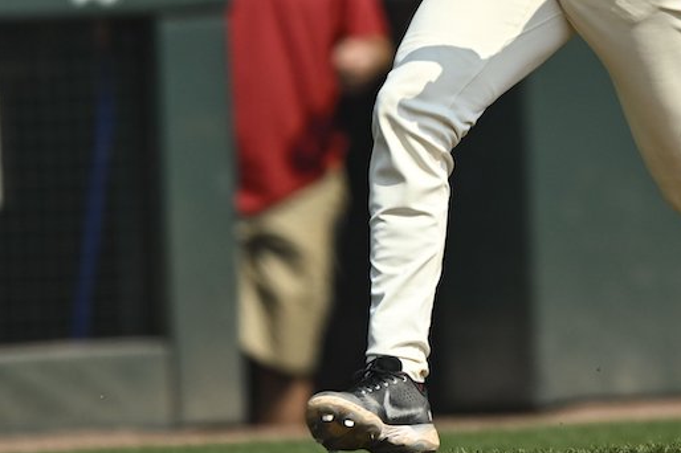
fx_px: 26484
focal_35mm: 1401
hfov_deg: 1.5
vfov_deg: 1.0
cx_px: 599
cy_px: -44
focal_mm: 400
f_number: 2.8
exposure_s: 1/10000
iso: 360
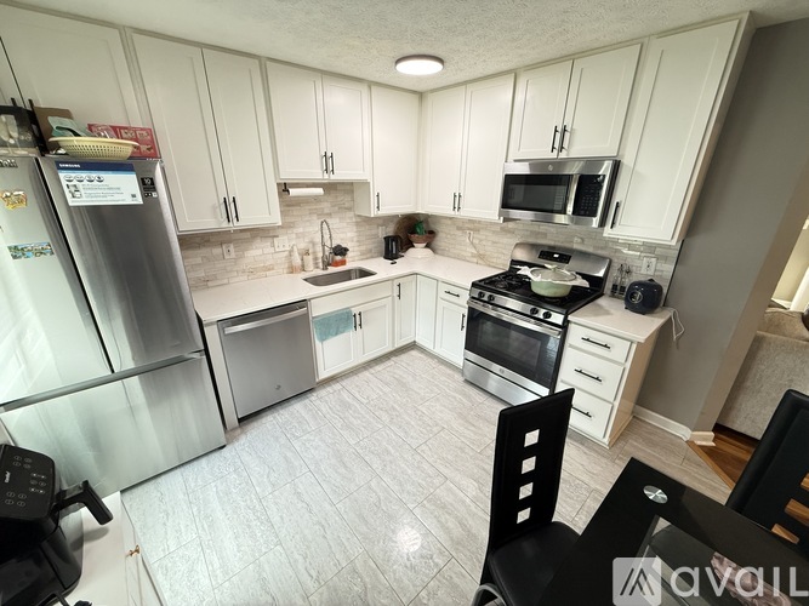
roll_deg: -0.6
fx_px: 327
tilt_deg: -21.7
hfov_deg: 102.1
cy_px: 303
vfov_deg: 85.7
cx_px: 404
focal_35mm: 14
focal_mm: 2.22
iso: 320
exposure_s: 1/60
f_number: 2.2
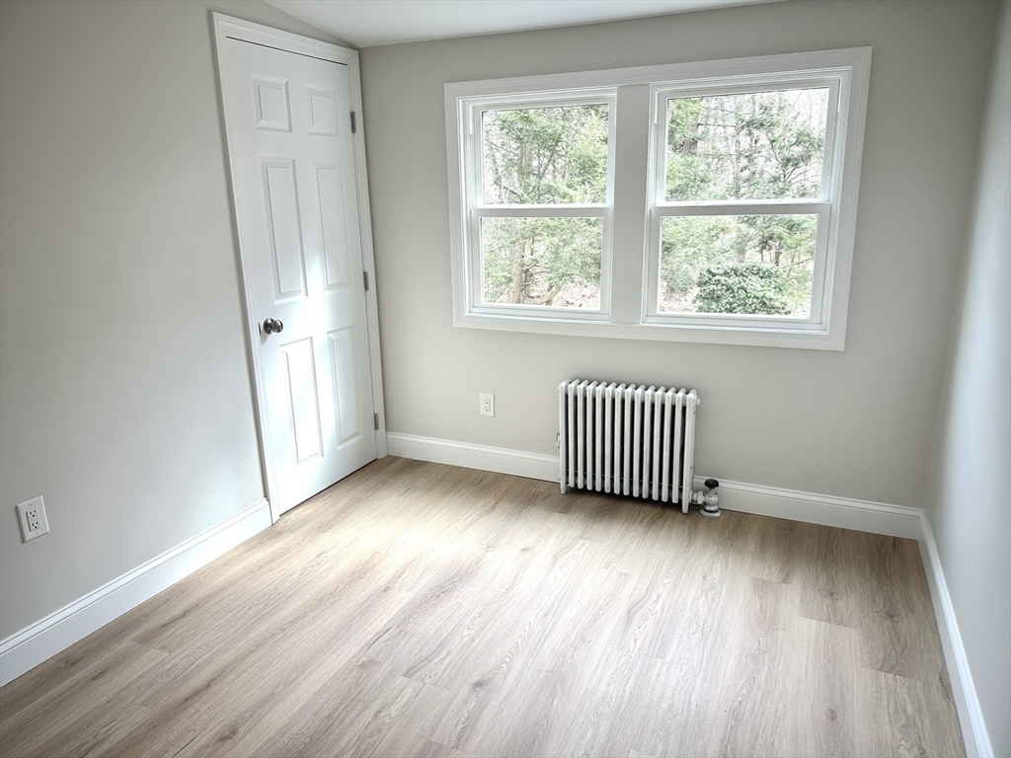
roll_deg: +1.5
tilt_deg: -14.7
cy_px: 379
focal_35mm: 24
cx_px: 506
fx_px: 701
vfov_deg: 56.8
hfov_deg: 71.6
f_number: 1.78
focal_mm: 6.86
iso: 64
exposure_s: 1/120
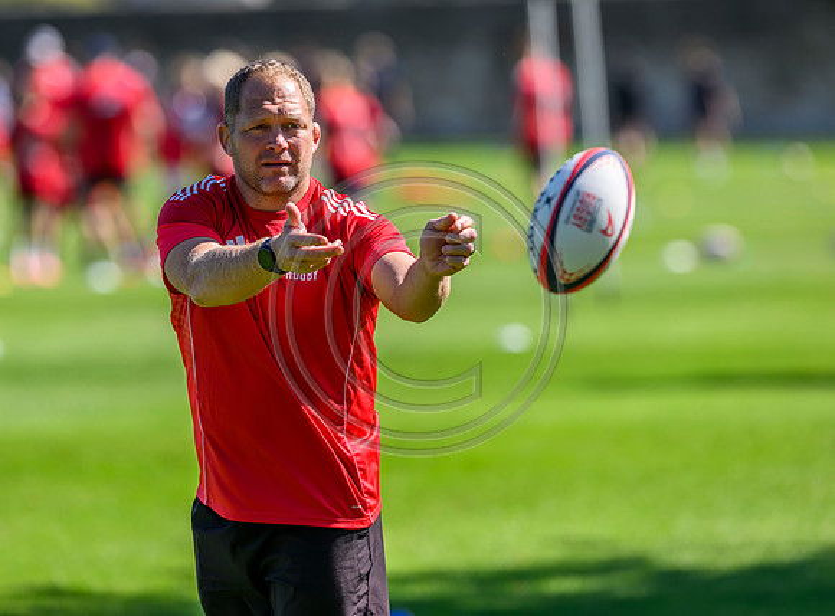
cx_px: 373
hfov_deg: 4.7
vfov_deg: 3.4
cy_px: 308
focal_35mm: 428
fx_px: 10271
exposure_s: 1/2500
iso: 500
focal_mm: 400
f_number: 4.5
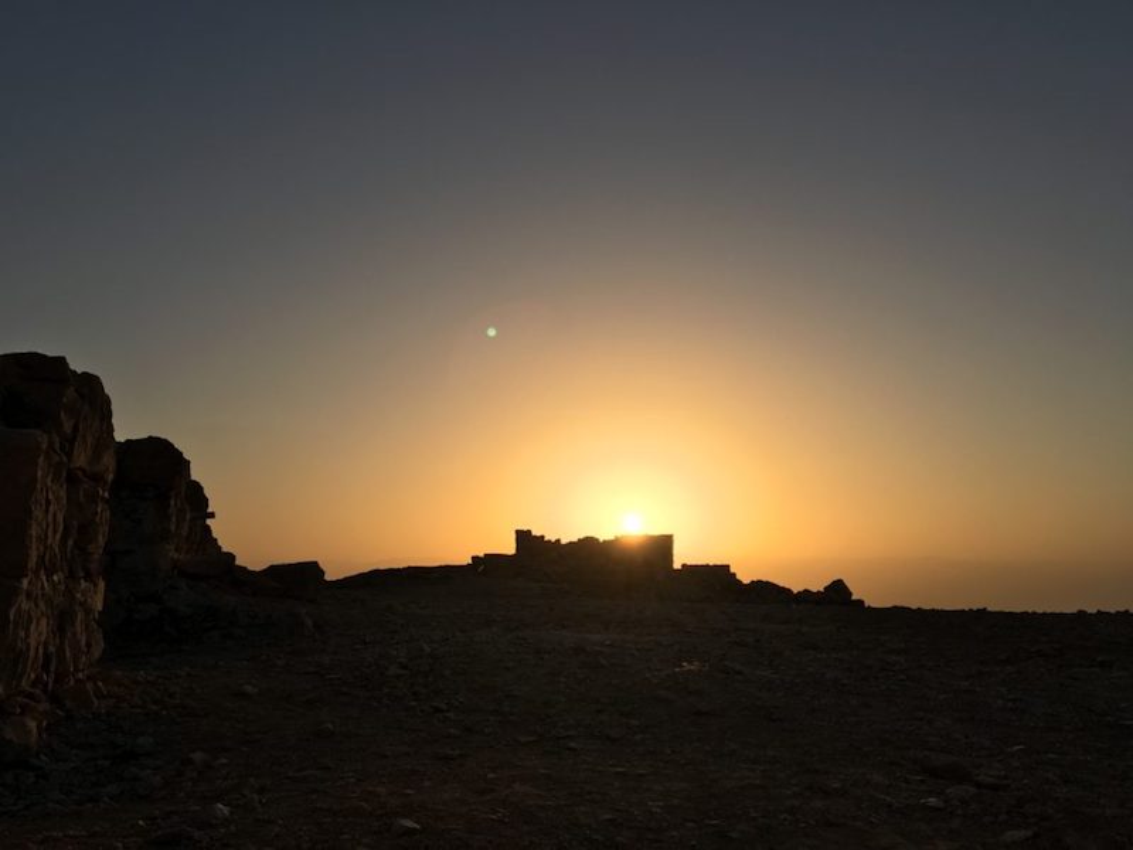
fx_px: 949
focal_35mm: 29
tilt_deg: +9.0
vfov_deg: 48.2
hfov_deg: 61.7
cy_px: 425
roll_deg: -0.8
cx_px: 566
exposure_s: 1/3344
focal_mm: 4.15
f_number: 2.2
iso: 25
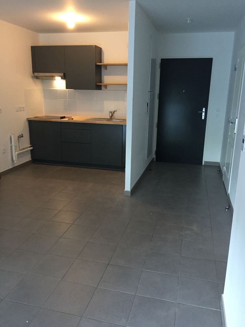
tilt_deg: -14.1
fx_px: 274
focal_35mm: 29
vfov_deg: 61.7
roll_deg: -1.5
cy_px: 164
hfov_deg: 48.2
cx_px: 122
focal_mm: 4.15
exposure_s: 1/33
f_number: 2.2
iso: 200
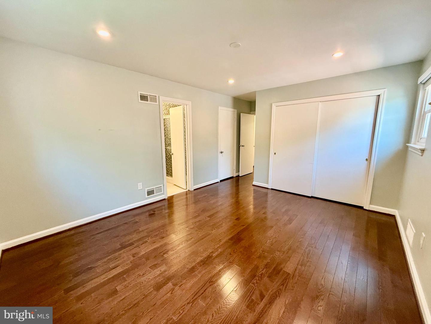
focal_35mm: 14
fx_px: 174
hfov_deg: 102.1
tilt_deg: -9.5
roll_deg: -0.1
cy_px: 162
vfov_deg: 85.7
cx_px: 216
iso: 320
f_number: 2.2
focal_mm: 2.22
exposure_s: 1/60
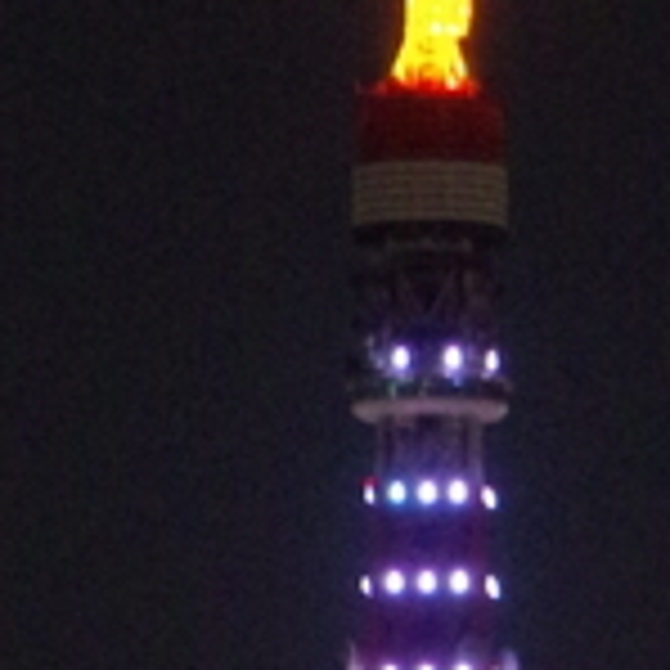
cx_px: 344
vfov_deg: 1.9
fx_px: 20190
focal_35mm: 922
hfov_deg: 1.9
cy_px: 683
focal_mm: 135
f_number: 5.6
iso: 6400
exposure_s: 1/25
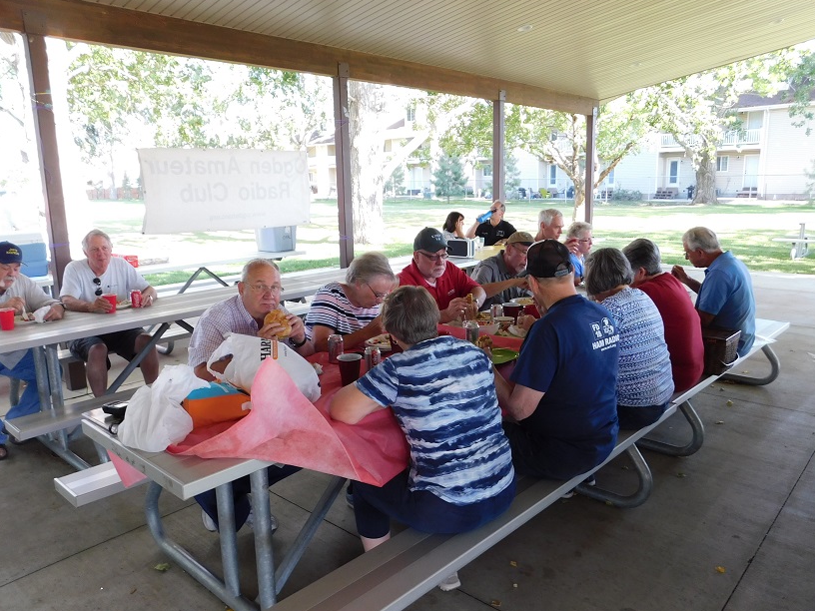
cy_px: 300
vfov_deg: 53.1
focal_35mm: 26
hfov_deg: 67.3
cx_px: 410
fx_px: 612
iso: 125
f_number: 3
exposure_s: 1/50
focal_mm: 4
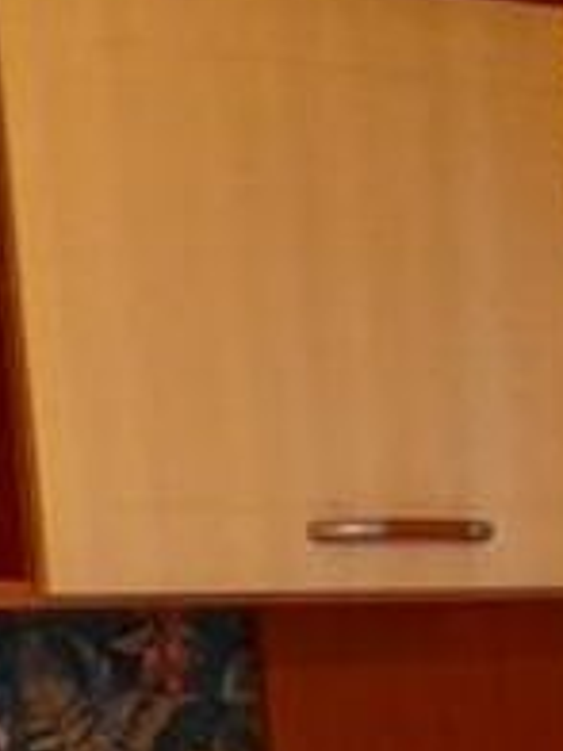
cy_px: 1573
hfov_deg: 8.6
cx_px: 751
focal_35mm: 170
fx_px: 3687
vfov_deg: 10.5
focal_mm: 4.6
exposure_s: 1/33
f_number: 2
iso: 320
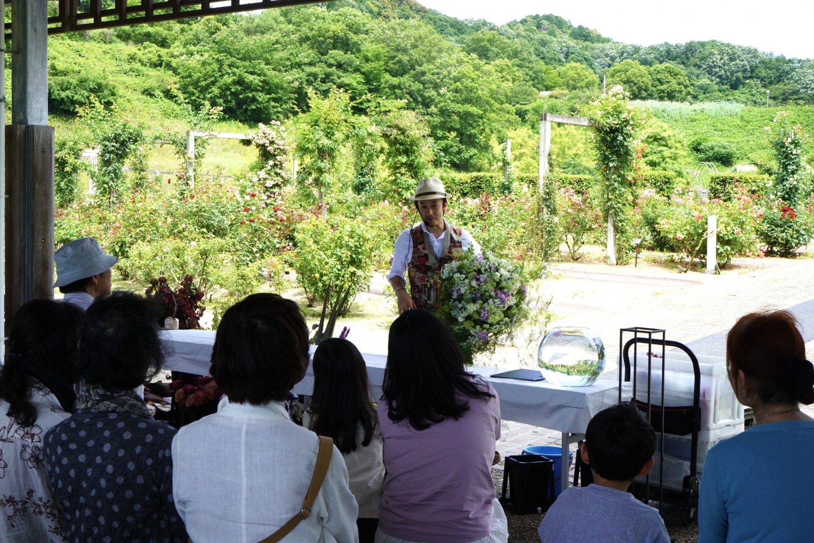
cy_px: 272
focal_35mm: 48
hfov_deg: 41.1
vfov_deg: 28.1
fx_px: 1085
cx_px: 407
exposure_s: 1/160
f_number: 18
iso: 1000
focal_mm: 48
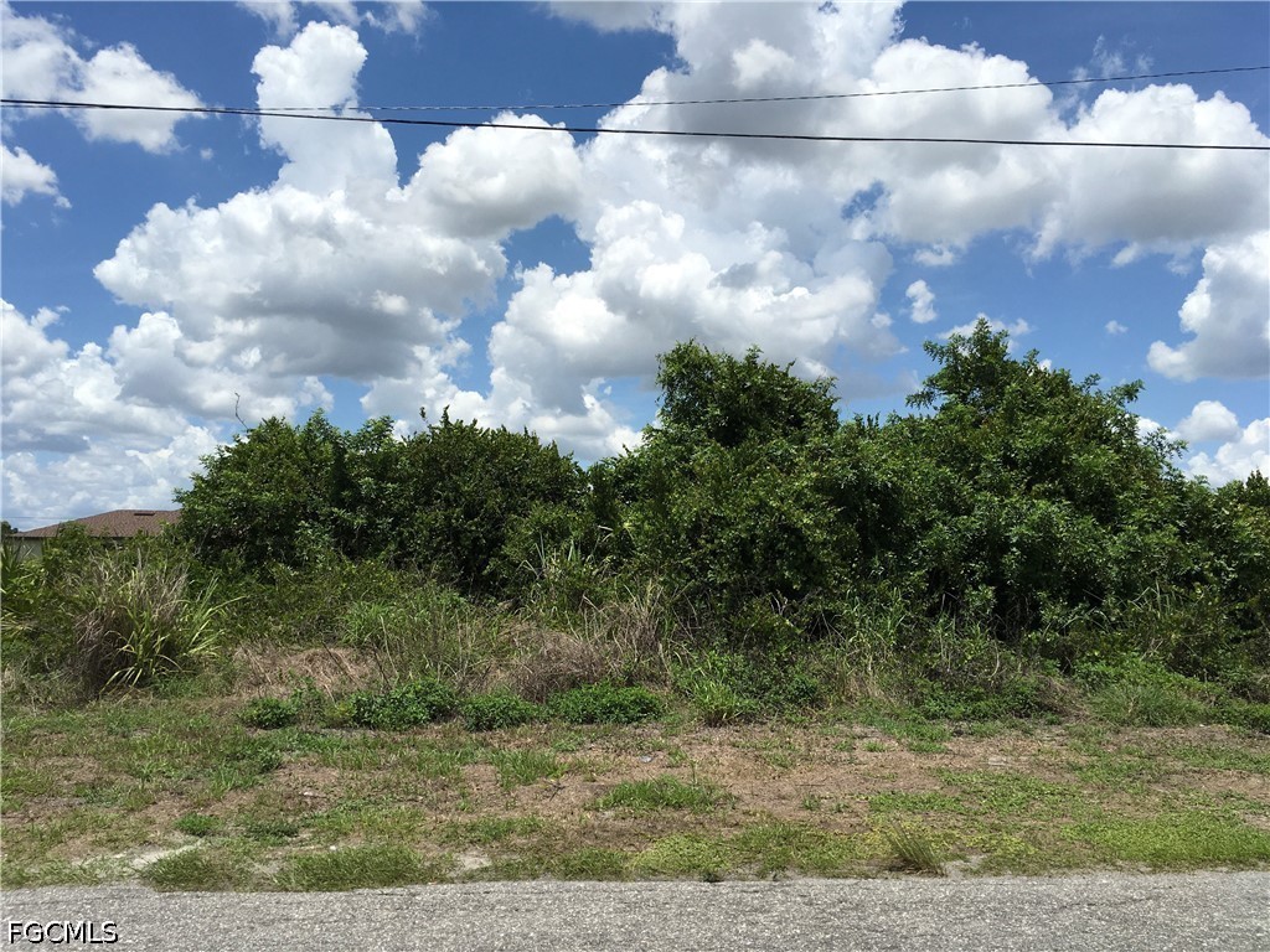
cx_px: 635
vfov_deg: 48.2
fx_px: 1064
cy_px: 476
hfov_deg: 61.7
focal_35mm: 29
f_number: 2.2
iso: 25
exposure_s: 1/3077
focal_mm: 4.15
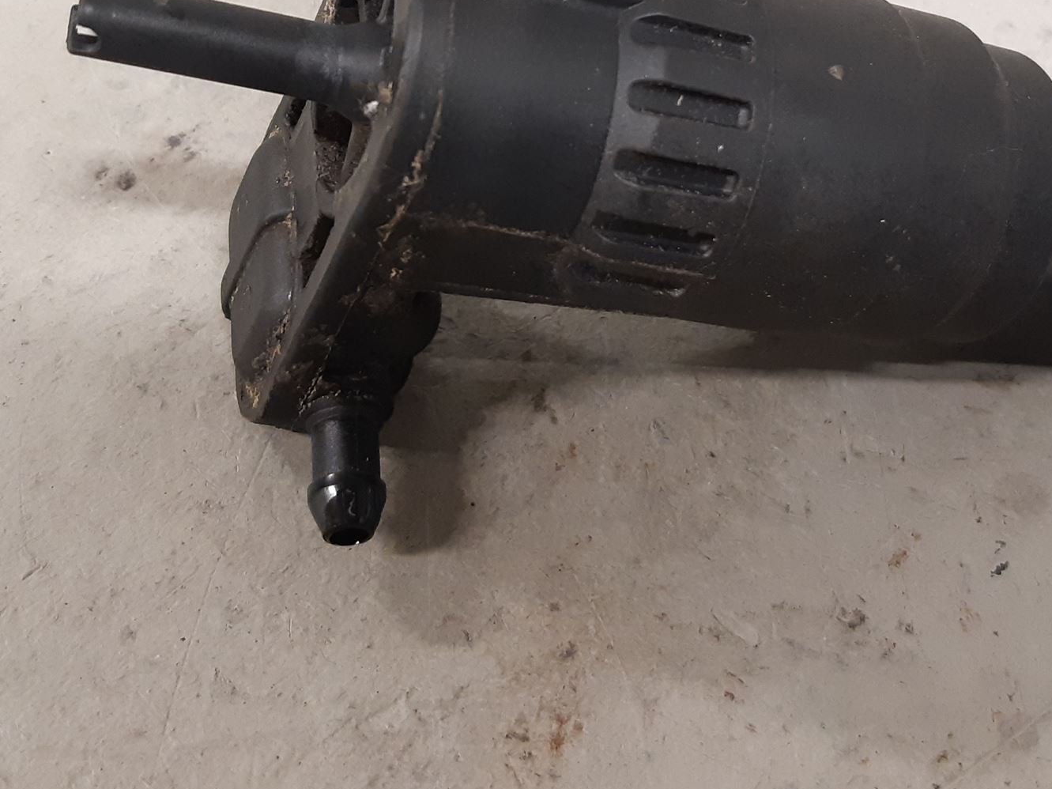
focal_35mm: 40
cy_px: 232
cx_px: 607
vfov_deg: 35.4
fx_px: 1216
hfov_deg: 46.6
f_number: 1.7
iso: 200
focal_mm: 3.93
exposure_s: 1/33
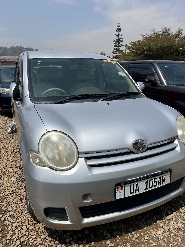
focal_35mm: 26
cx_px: 92
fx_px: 185
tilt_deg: -14.2
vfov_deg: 67.3
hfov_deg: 53.1
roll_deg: +1.5
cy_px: 124
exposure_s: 1/5556
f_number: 1.6
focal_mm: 5.1
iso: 50
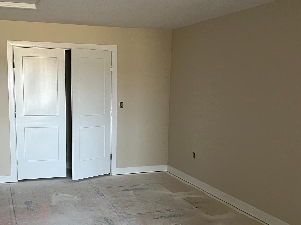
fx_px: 391
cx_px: 123
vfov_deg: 32.0
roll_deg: -0.4
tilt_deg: -8.4
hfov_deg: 41.9
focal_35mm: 45
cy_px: 140
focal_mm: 5.7
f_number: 1.5
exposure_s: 1/60
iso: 320
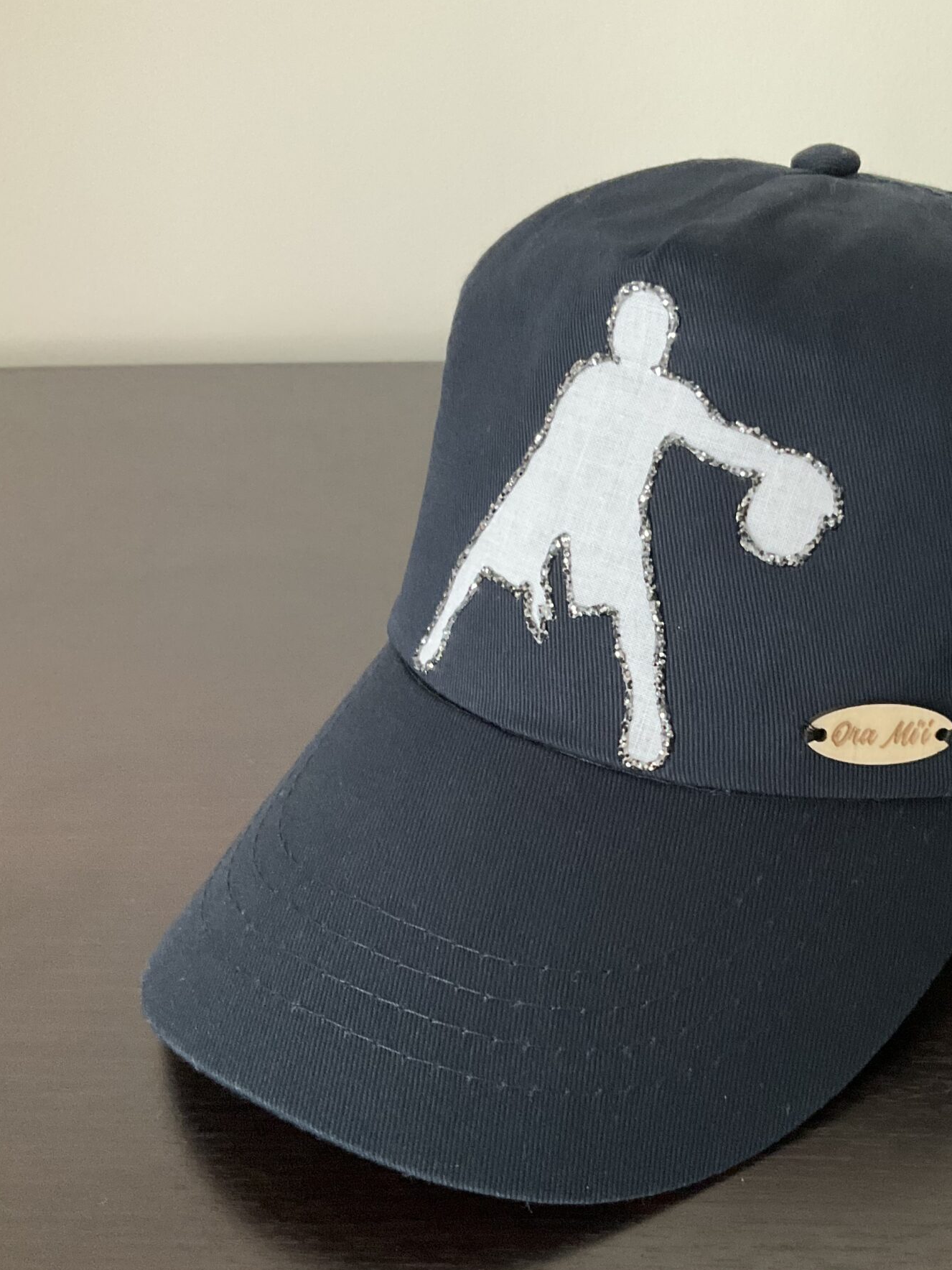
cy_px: 762
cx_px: 686
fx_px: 1540
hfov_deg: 33.8
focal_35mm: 42
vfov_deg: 44.6
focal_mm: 3
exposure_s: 1/38
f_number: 1.8
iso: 320
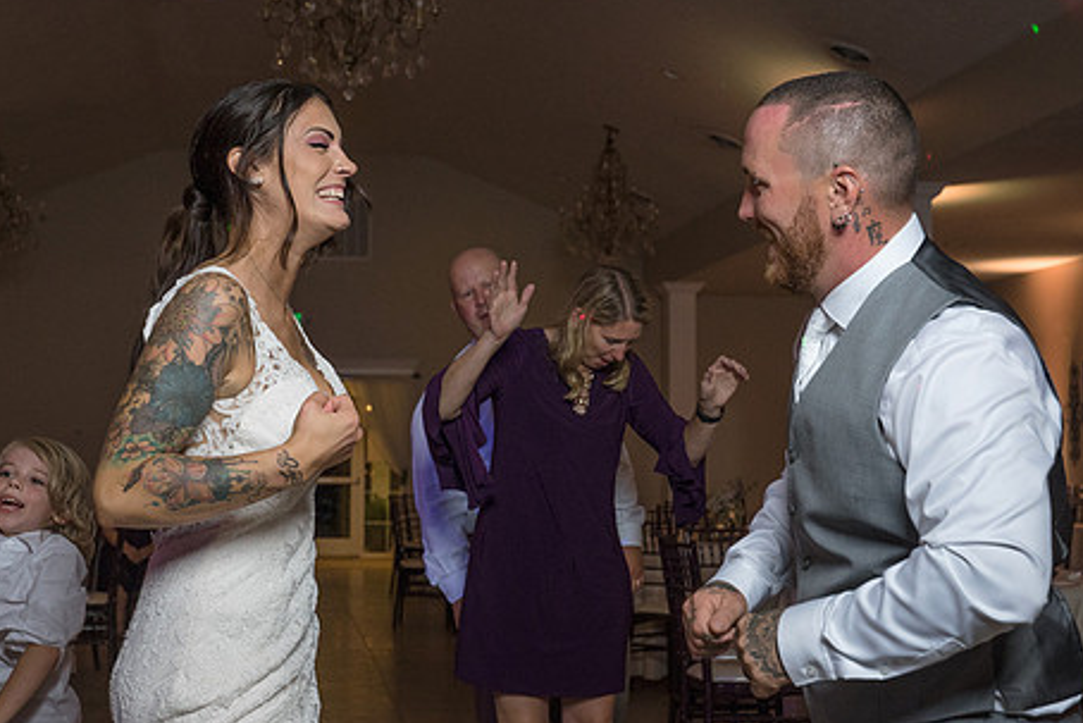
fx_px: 1836
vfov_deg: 22.3
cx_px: 472
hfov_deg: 32.8
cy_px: 399
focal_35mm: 61
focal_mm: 44
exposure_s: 1/200
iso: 2000
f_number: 5.6
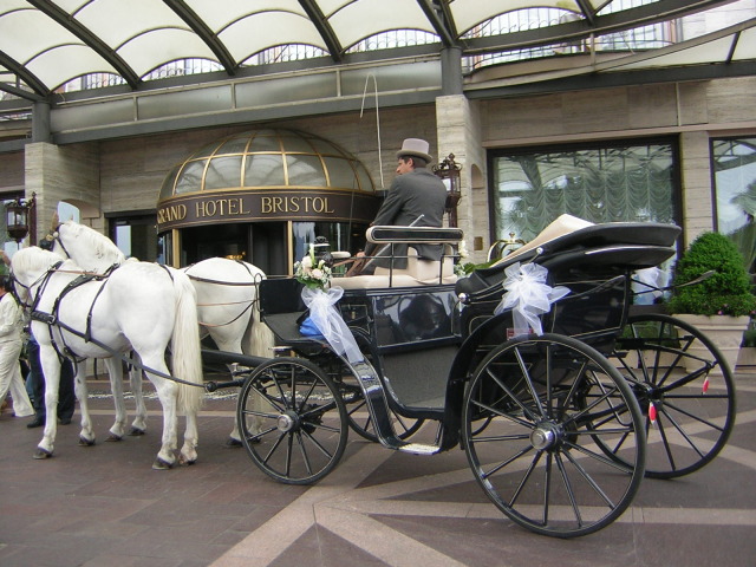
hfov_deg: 51.4
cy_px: 284
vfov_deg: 39.7
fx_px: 786
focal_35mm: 36
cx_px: 378
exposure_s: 1/164
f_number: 2.6
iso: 50
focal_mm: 4.7
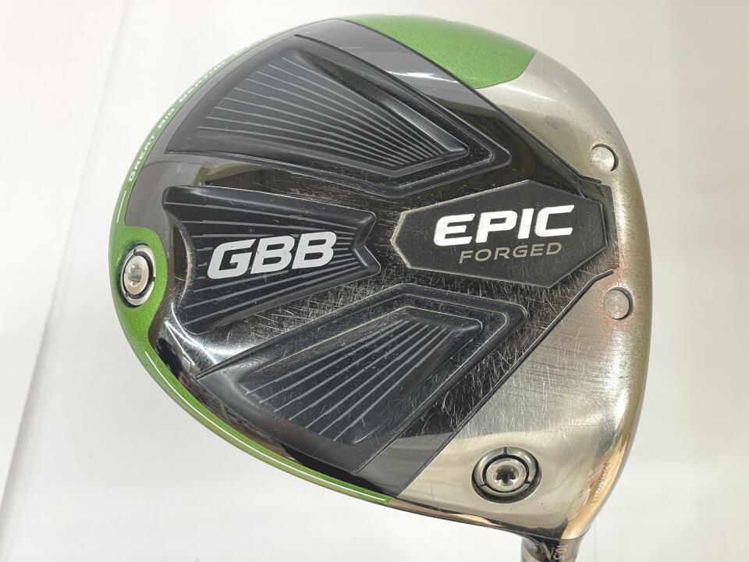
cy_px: 281
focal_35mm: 52
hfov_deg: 36.8
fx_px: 1125
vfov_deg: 28.0
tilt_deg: -62.4
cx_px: 374
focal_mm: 6
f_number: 2
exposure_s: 1/60
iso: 160
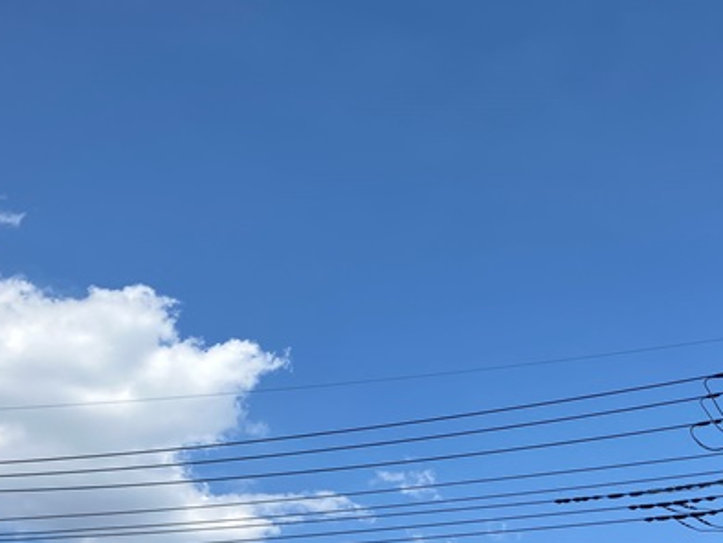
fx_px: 1129
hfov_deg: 35.4
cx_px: 437
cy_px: 418
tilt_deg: +27.6
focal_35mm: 54
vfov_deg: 26.7
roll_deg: +0.5
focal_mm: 3.99
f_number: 1.8
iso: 32
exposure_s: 1/1473
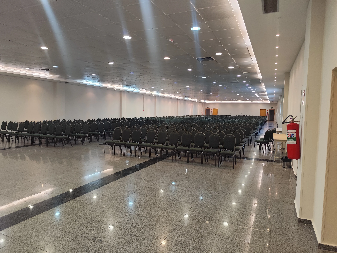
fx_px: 224
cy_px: 126
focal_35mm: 23
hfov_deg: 73.9
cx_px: 168
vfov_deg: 58.9
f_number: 1.65
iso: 800
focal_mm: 6.19
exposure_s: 1/60
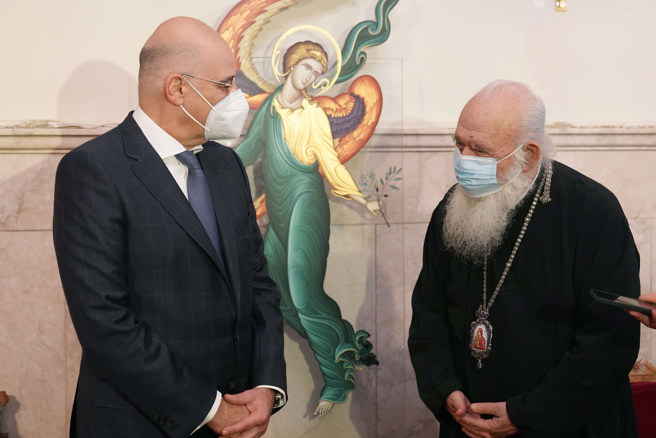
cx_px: 328
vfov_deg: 26.0
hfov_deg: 38.2
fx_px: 948
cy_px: 219
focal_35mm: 52
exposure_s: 1/100
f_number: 3.5
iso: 3200
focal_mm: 52
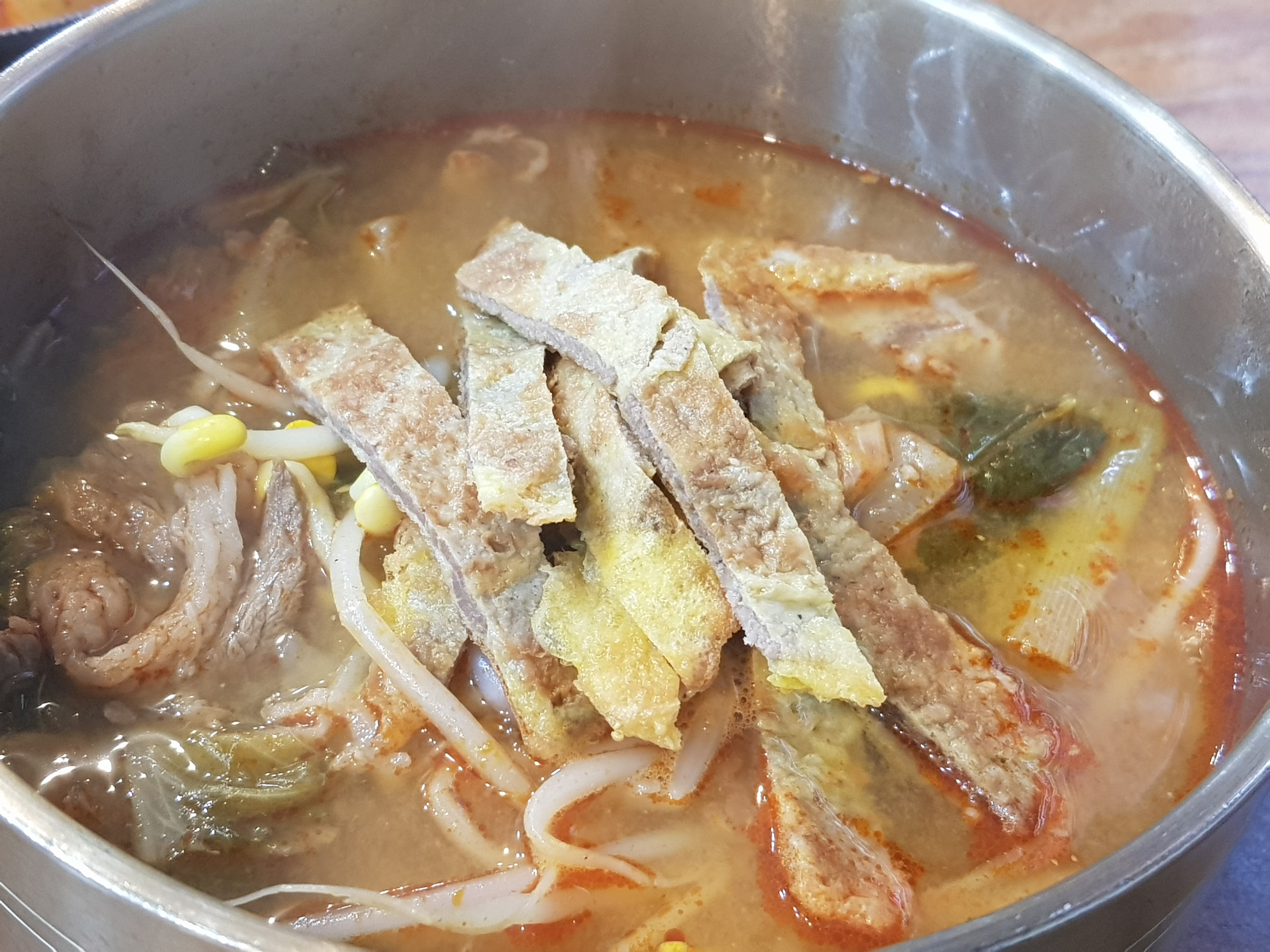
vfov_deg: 53.1
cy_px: 476
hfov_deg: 67.3
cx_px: 635
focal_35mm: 26
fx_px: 954
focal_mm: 4.3
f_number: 1.7
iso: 250
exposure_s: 1/24
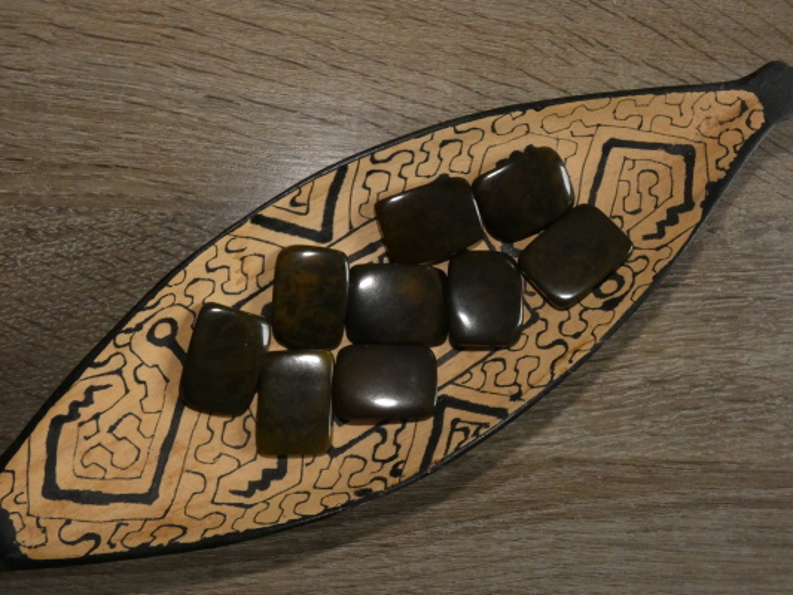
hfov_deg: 60.0
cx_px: 396
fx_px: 687
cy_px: 298
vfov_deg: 46.8
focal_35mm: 30
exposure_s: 1/60
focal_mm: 5.3
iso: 800
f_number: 3.3
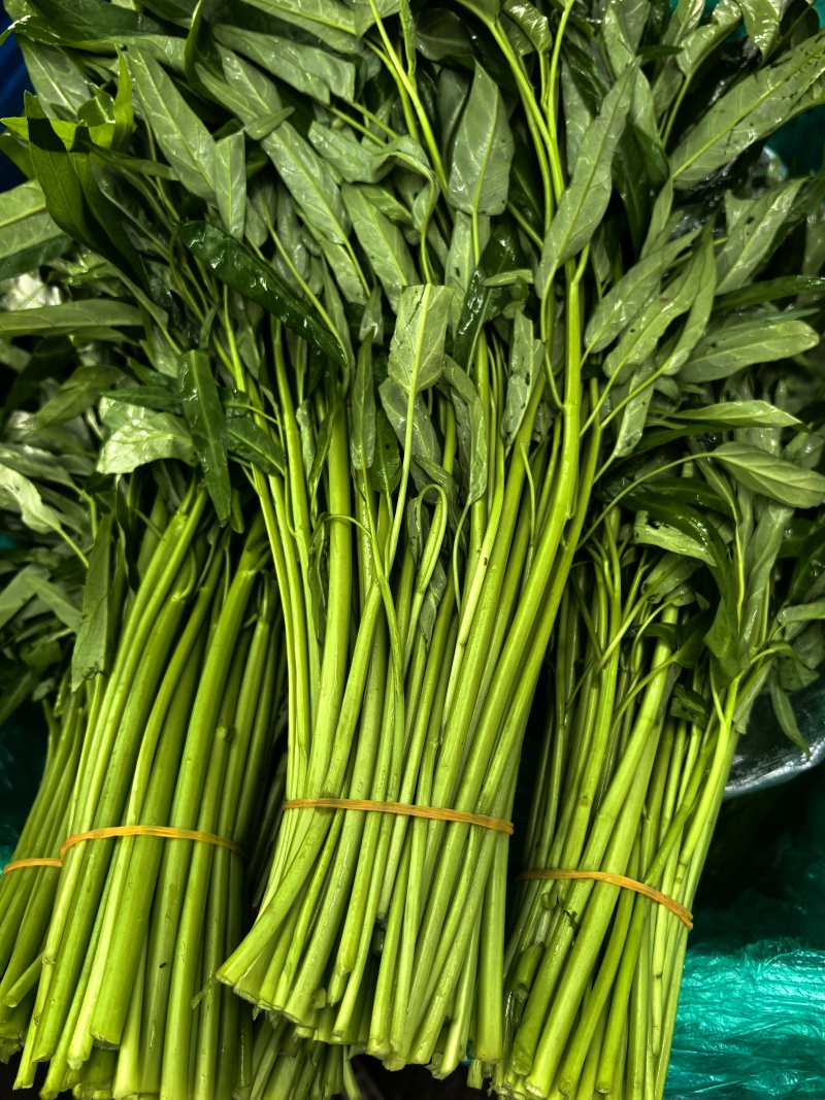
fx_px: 858
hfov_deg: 51.3
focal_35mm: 27
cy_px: 550
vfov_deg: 65.3
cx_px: 412
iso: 1250
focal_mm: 6.98
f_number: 2
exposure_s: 1/762
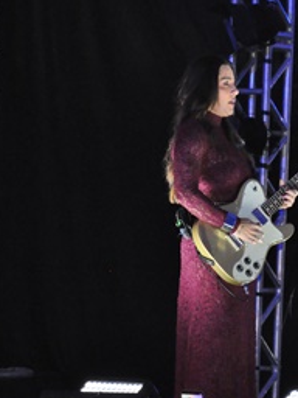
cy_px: 234
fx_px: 4065
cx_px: 208
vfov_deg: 5.6
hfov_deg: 4.2
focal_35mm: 354
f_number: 5.6
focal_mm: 105
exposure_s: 1/60
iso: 3200
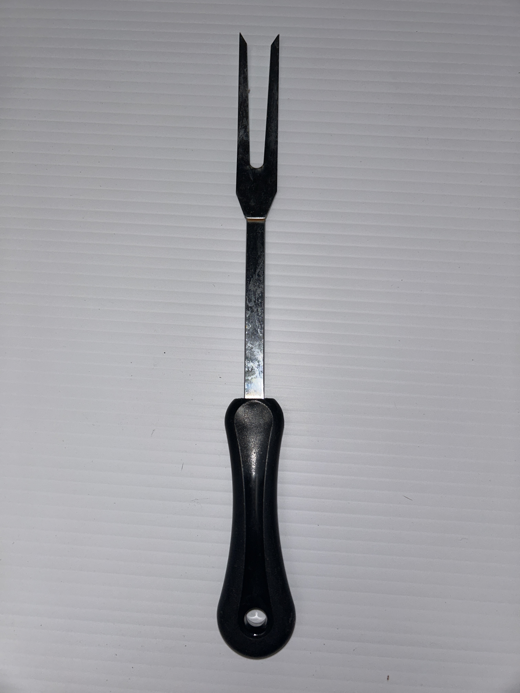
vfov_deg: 67.3
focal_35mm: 26
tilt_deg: -84.1
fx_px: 521
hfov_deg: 53.1
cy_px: 346
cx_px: 260
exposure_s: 1/74
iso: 32
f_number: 1.5
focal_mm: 5.7
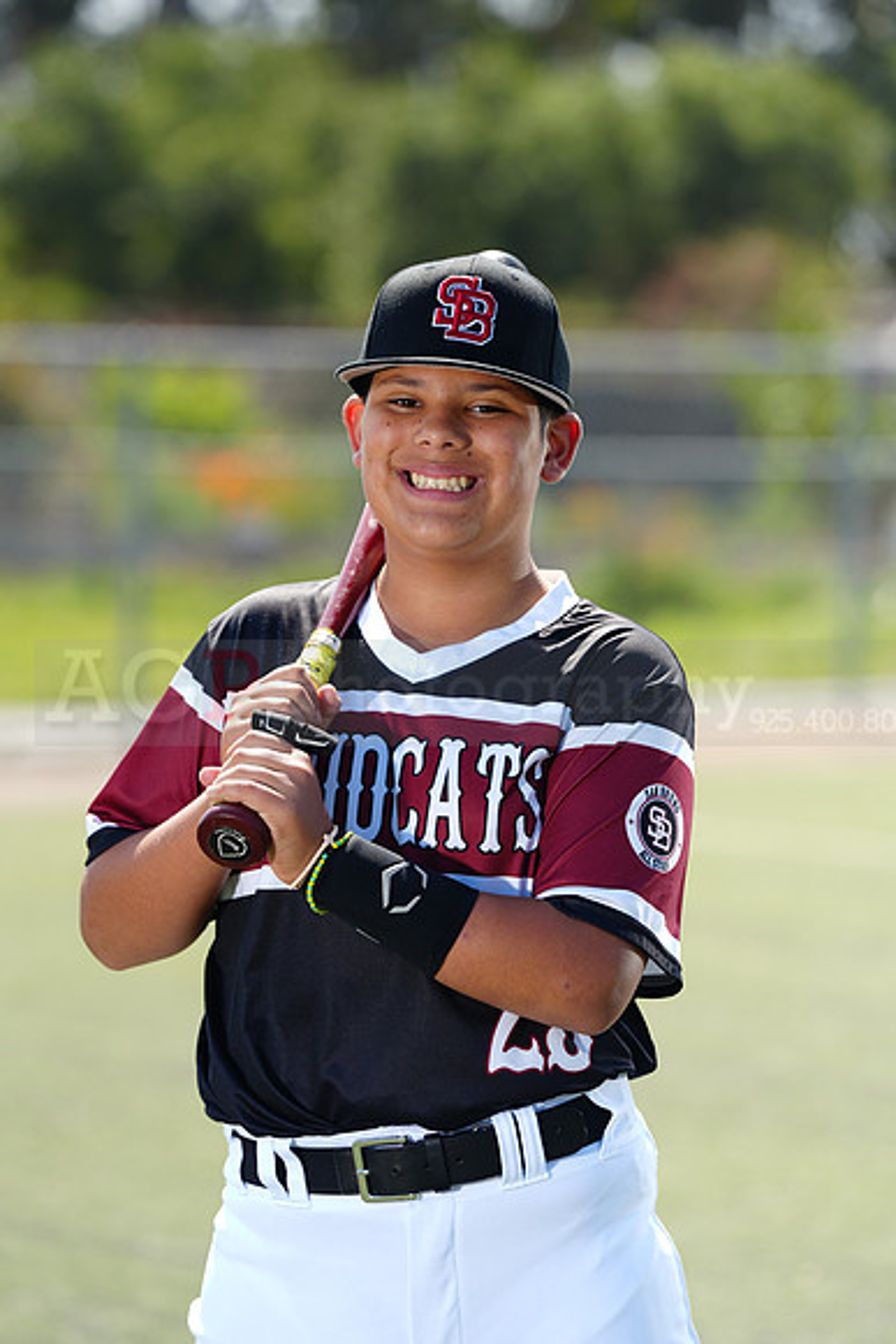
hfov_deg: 7.5
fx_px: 6865
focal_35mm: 184
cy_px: 672
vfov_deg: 11.2
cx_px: 448
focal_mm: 184
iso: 64
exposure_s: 1/250
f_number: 4.5
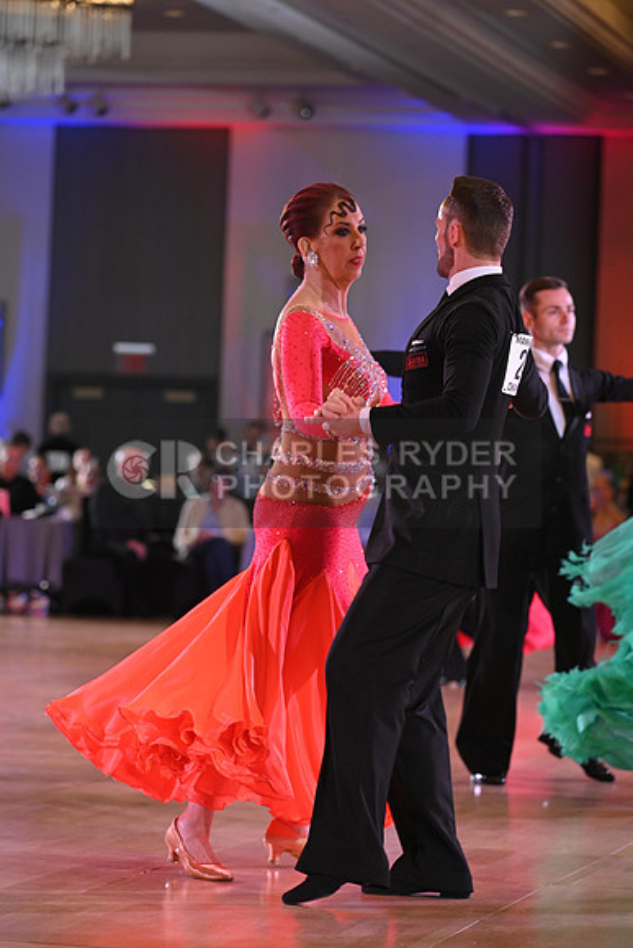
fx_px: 3822
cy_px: 474
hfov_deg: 9.5
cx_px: 316
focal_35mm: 145
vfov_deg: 14.2
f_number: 5
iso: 1600
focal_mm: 145
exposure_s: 1/250
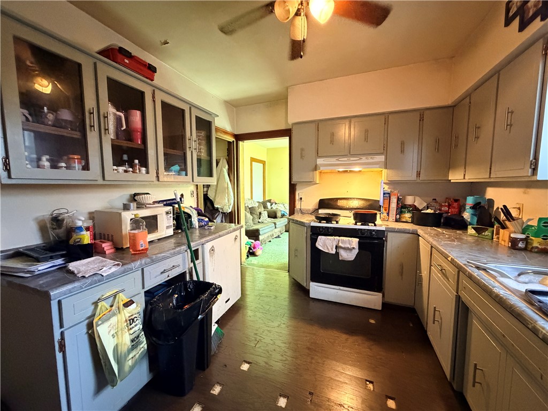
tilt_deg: -4.5
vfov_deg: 85.7
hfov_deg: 102.1
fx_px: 222
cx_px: 274
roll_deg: +0.2
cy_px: 206
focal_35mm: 14
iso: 1250
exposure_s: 1/60
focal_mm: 2.22
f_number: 2.2
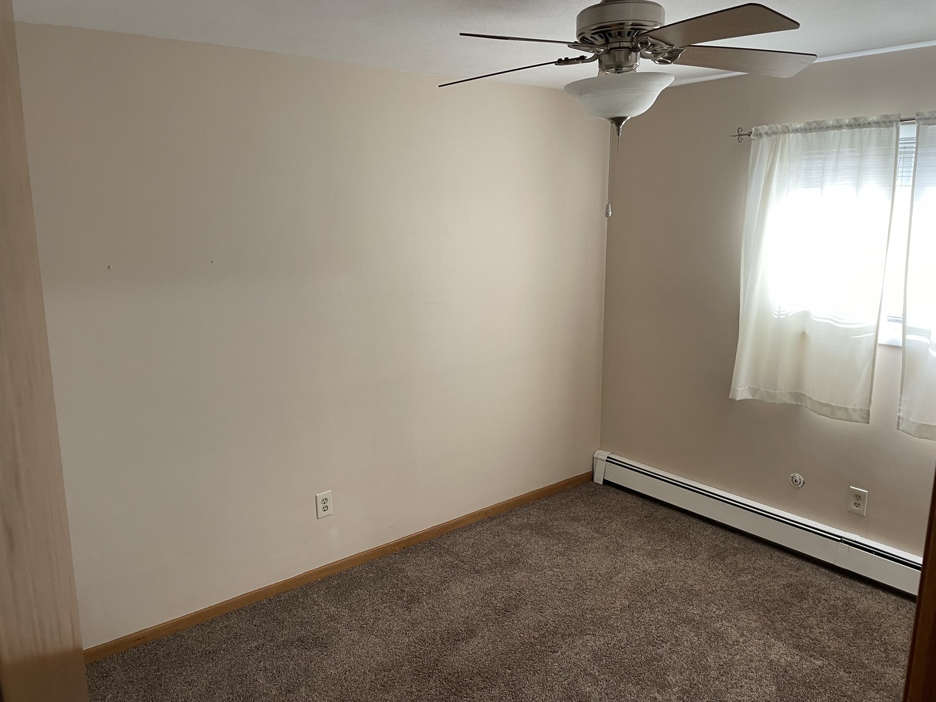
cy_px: 351
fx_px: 703
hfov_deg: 67.3
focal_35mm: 26
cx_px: 468
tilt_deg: -11.2
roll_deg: +0.4
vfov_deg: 53.1
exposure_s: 1/60
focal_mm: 4.2
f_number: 1.6
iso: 100
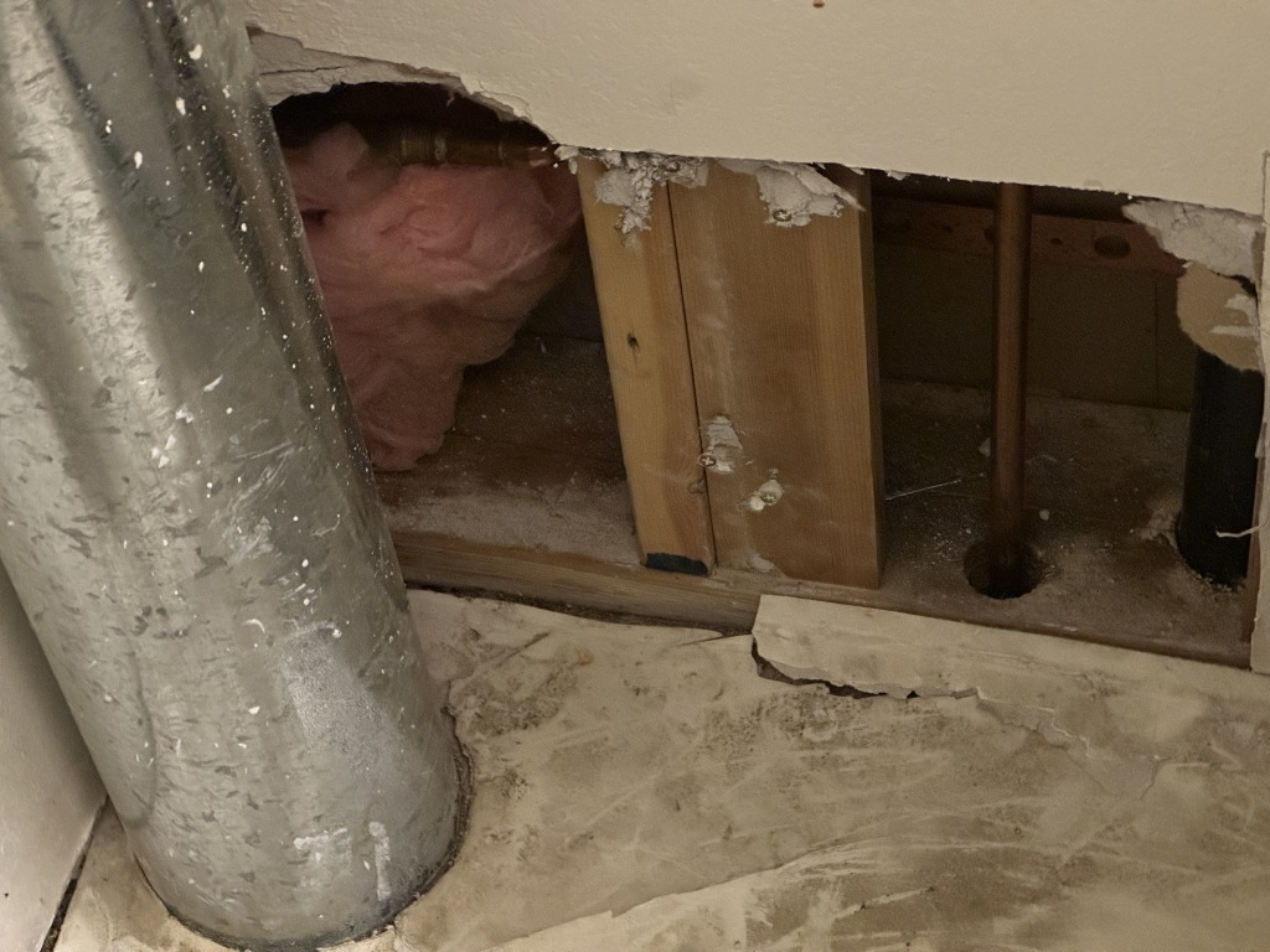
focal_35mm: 77
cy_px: 476
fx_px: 2825
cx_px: 635
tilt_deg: -52.7
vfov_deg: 19.1
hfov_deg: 25.3
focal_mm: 9
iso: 1600
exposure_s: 1/20
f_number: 2.8
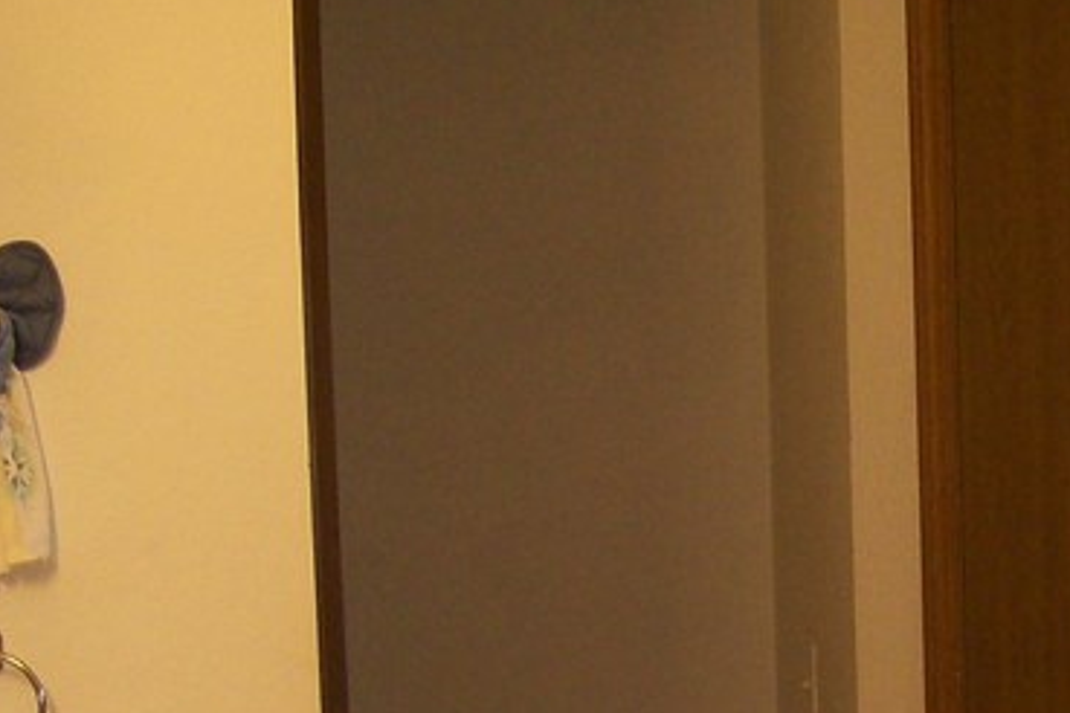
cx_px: 826
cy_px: 881
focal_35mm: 104
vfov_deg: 12.8
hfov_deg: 19.5
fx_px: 3091
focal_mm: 6
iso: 140
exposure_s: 1/64
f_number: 2.7
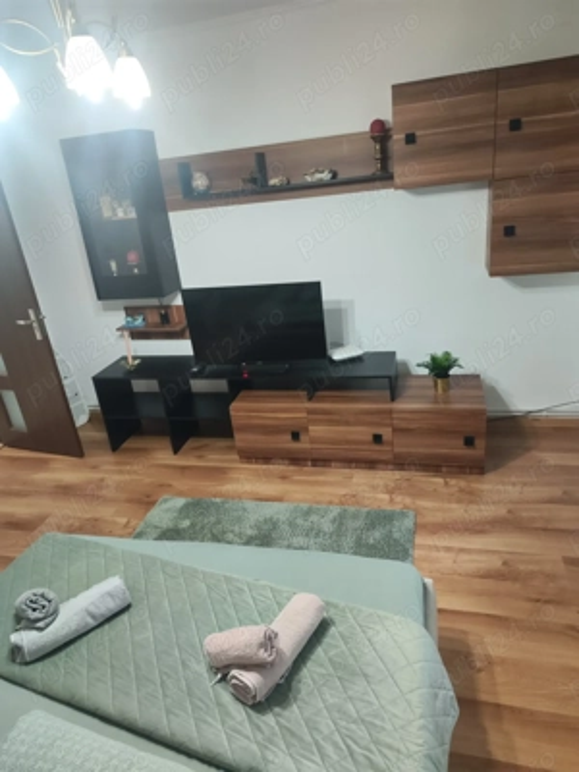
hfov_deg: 58.9
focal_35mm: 23
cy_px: 386
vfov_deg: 73.9
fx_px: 513
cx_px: 290
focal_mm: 7.01
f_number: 1.69
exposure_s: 1/50
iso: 886
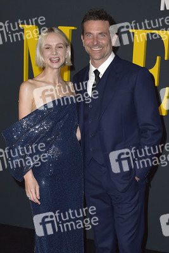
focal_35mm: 40
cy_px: 126
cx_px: 84
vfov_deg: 48.4
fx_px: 281
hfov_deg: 33.4
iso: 320
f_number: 6.3
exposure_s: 1/250
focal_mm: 40
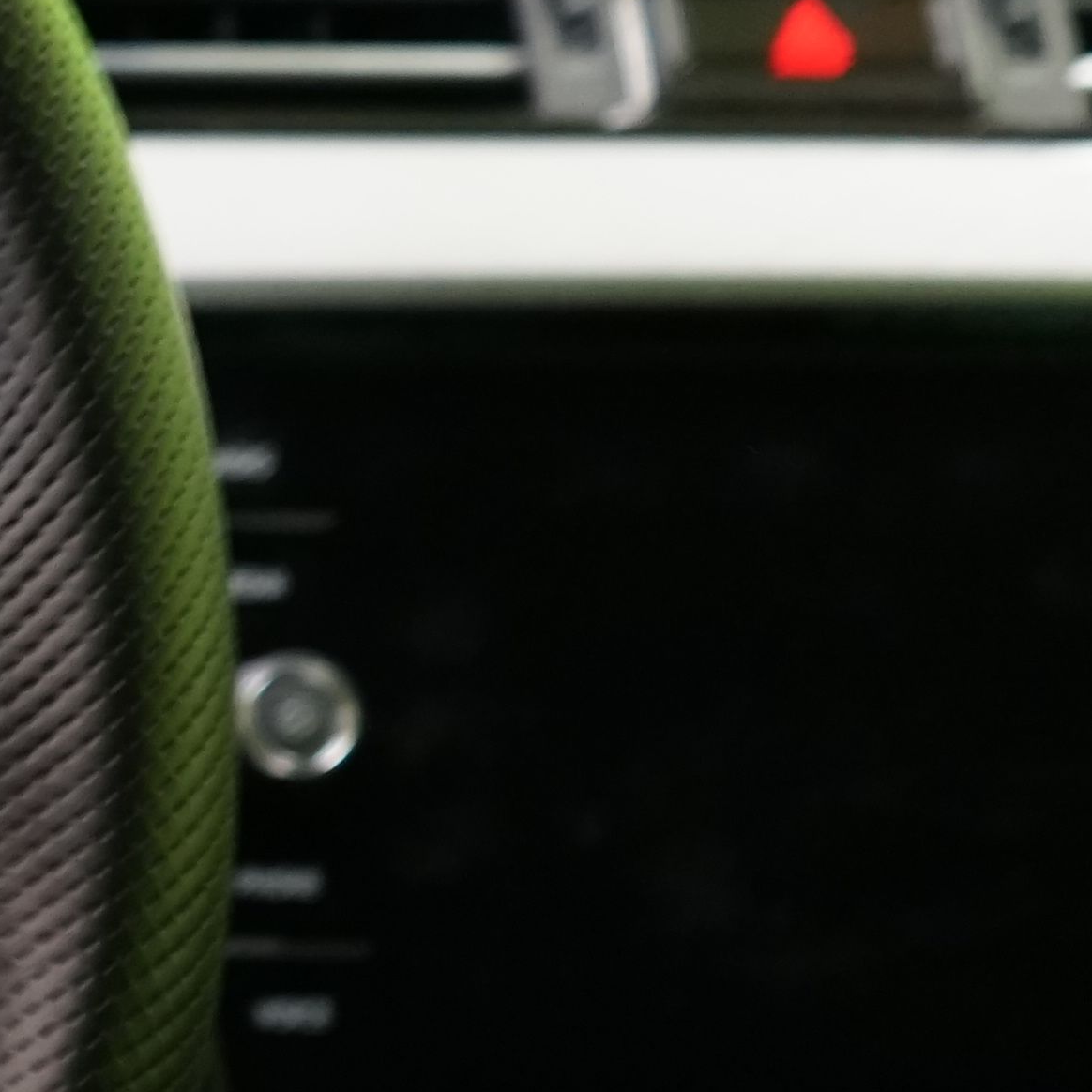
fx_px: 4533
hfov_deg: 11.5
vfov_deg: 13.7
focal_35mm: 127
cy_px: 771
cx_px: -1484
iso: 1600
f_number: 4.5
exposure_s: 1/20
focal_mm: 29
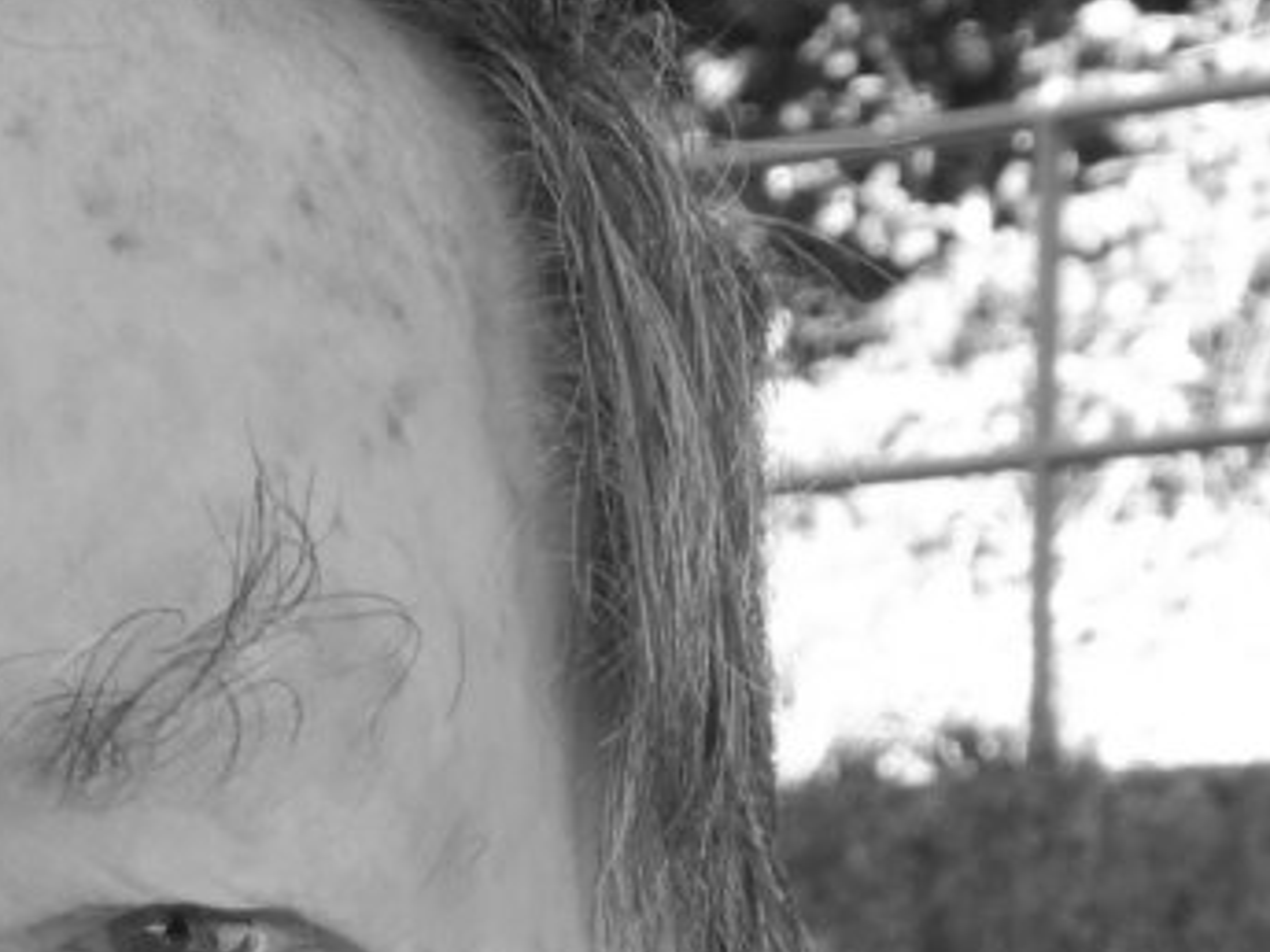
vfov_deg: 7.7
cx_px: -321
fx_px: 7044
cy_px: 1221
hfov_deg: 10.1
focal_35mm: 192
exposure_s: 1/80
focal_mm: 9.7
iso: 125
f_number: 3.8
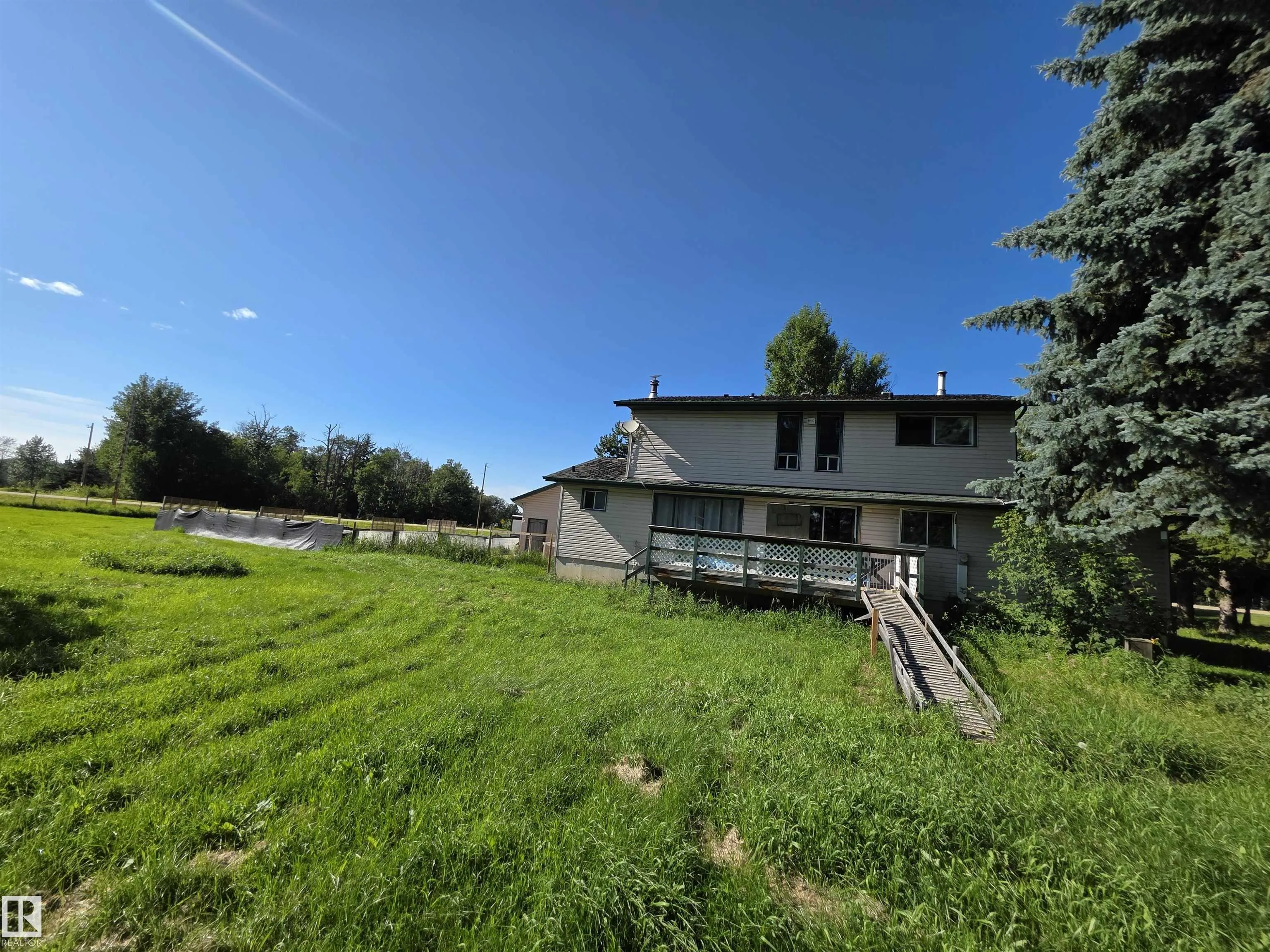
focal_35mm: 13
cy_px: 476
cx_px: 635
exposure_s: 1/2082
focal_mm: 2.2
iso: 40
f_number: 1.9
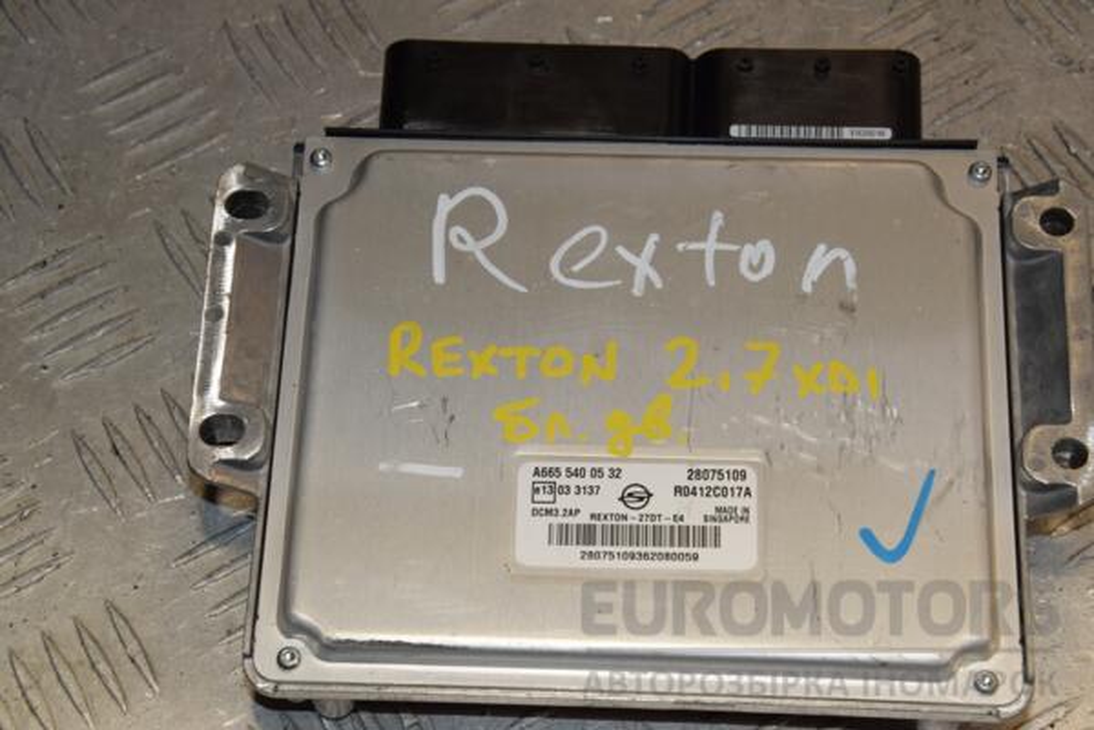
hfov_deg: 21.9
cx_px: 547
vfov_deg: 14.7
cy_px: 365
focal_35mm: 93
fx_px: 2826
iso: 800
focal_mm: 62
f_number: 11
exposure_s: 1/200
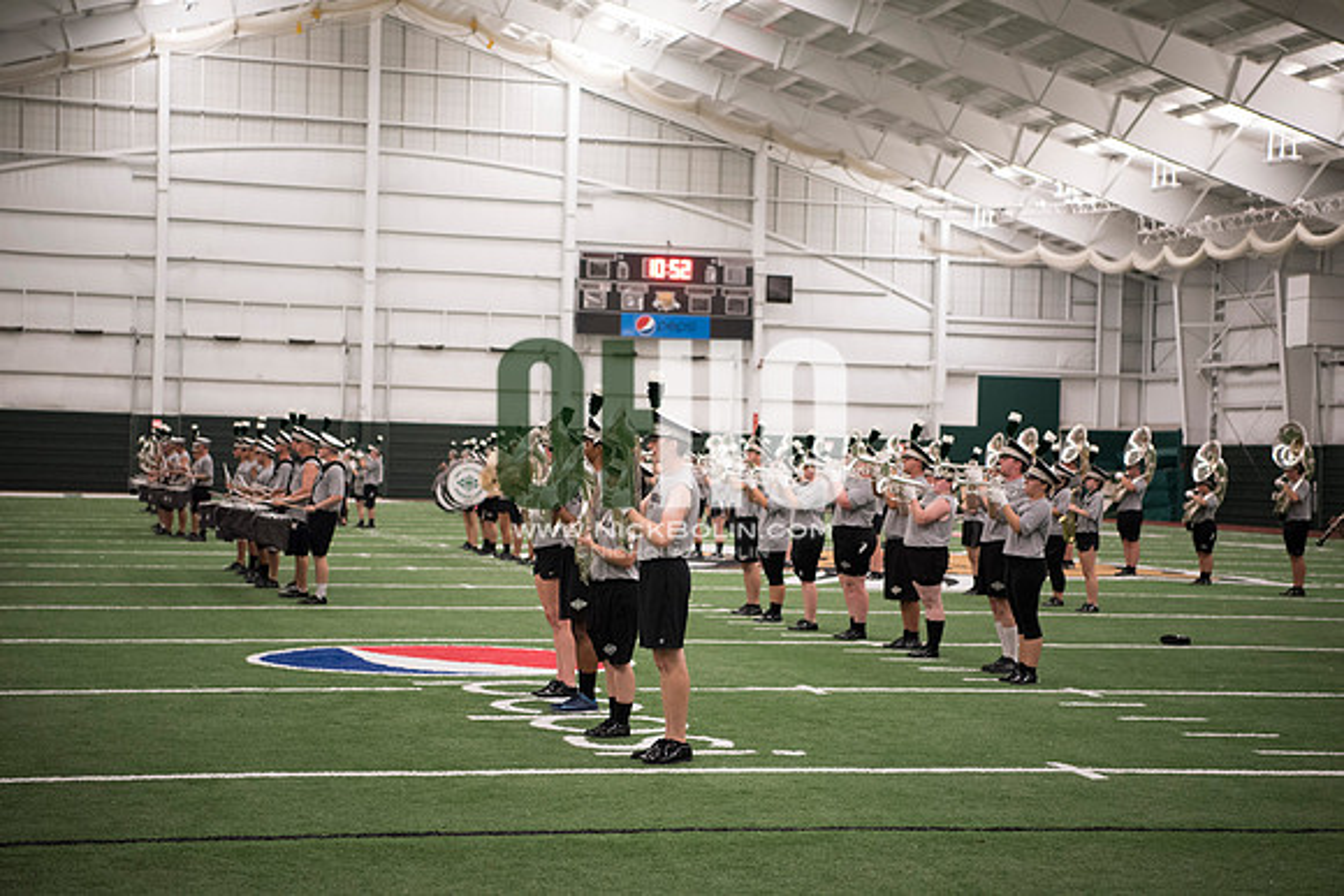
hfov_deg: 28.8
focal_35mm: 70
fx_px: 2614
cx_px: 672
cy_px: 448
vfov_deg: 19.5
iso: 3200
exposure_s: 1/200
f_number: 3.2
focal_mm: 70
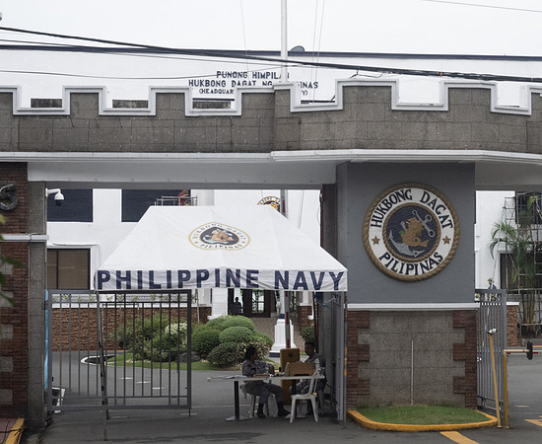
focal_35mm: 97
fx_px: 1576
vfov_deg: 16.0
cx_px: 353
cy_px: 231
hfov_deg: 19.5
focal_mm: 70
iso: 3600
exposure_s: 1/640
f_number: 5.6
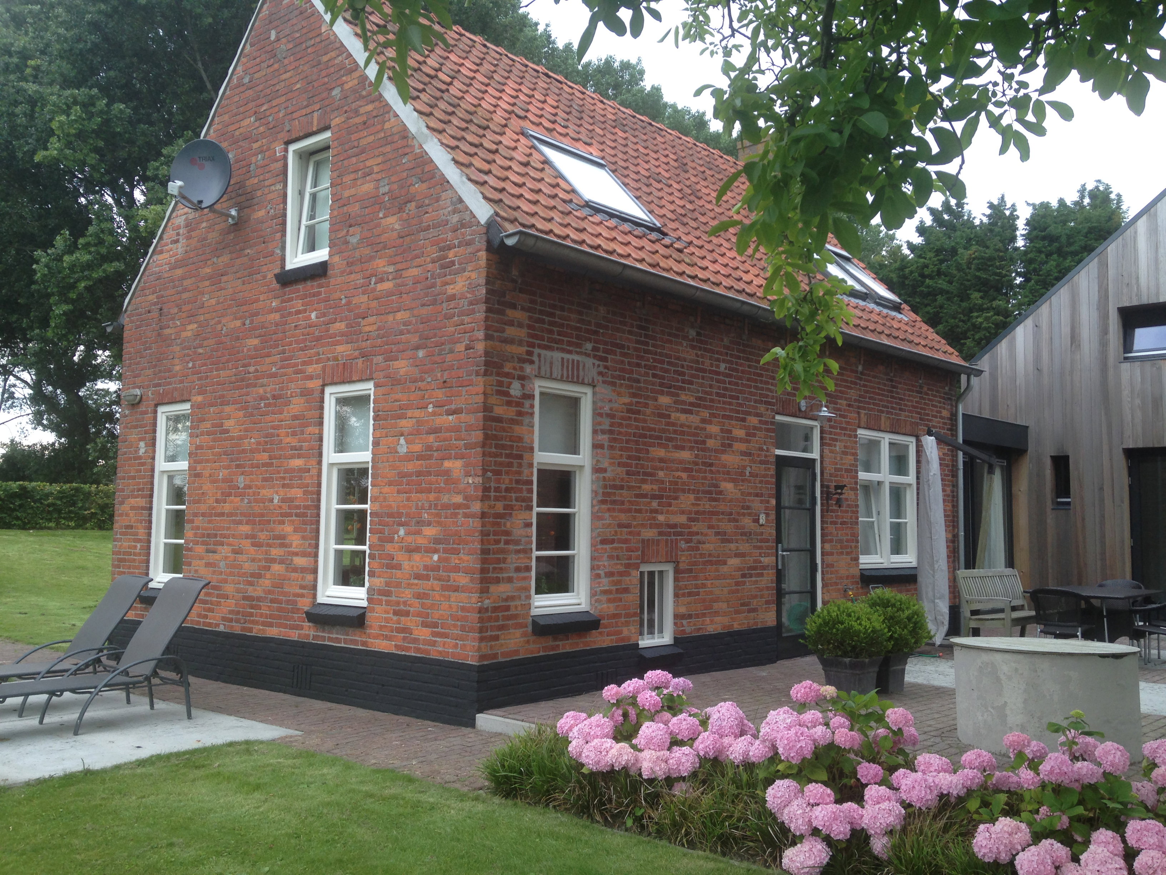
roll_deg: +0.9
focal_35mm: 33
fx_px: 1112
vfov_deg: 42.9
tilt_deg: +3.4
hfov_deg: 55.4
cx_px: 583
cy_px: 438
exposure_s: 1/152
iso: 50
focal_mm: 4.12
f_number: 2.4
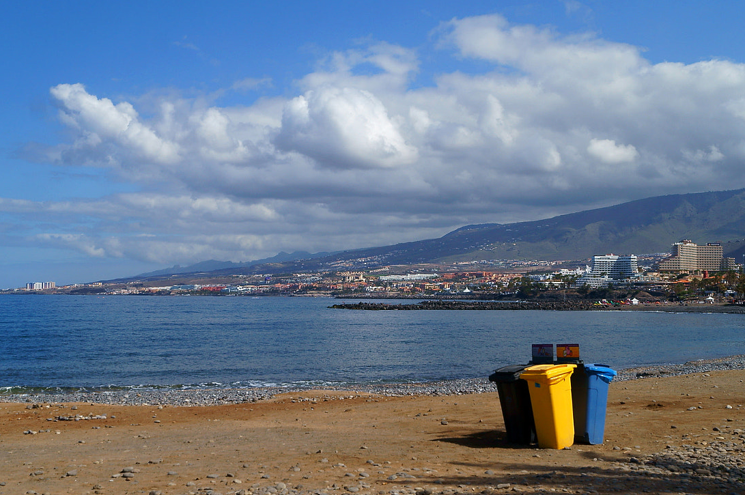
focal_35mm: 44
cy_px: 260
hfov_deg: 44.5
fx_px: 910
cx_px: 354
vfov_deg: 30.4
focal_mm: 20
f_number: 9
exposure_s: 1/500
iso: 100
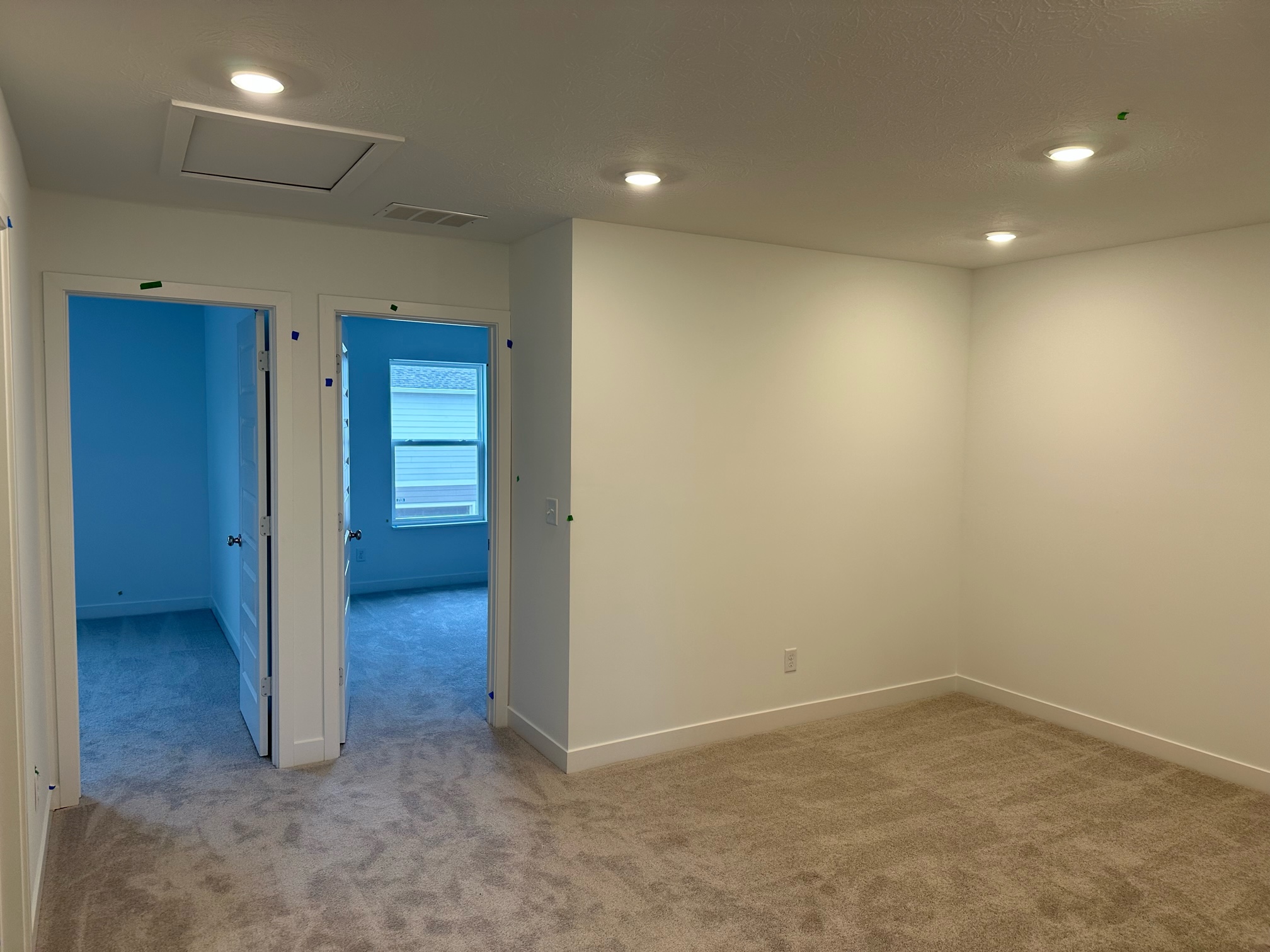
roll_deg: -0.8
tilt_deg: -5.0
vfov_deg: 56.8
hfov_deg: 71.6
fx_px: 881
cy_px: 476
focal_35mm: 24
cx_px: 635
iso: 100
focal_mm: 6.86
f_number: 1.78
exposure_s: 1/138
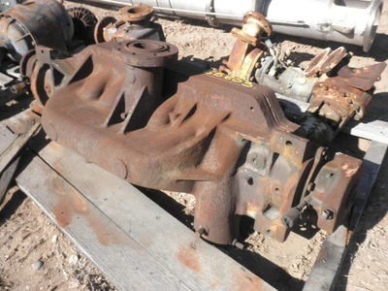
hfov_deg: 52.6
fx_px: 392
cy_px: 146
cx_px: 194
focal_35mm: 35
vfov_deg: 40.7
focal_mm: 6.1
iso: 64
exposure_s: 1/60
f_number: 9.1
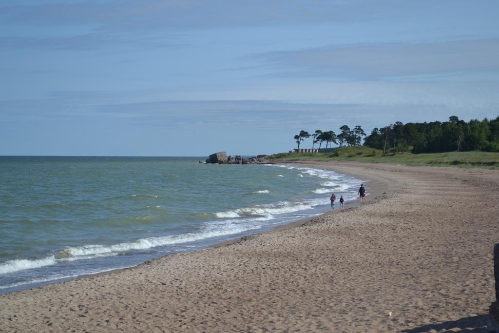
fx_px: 1144
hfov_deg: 24.6
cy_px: 166
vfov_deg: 16.6
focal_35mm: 82
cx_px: 250
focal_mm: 55
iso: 100
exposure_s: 1/500
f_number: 5.6
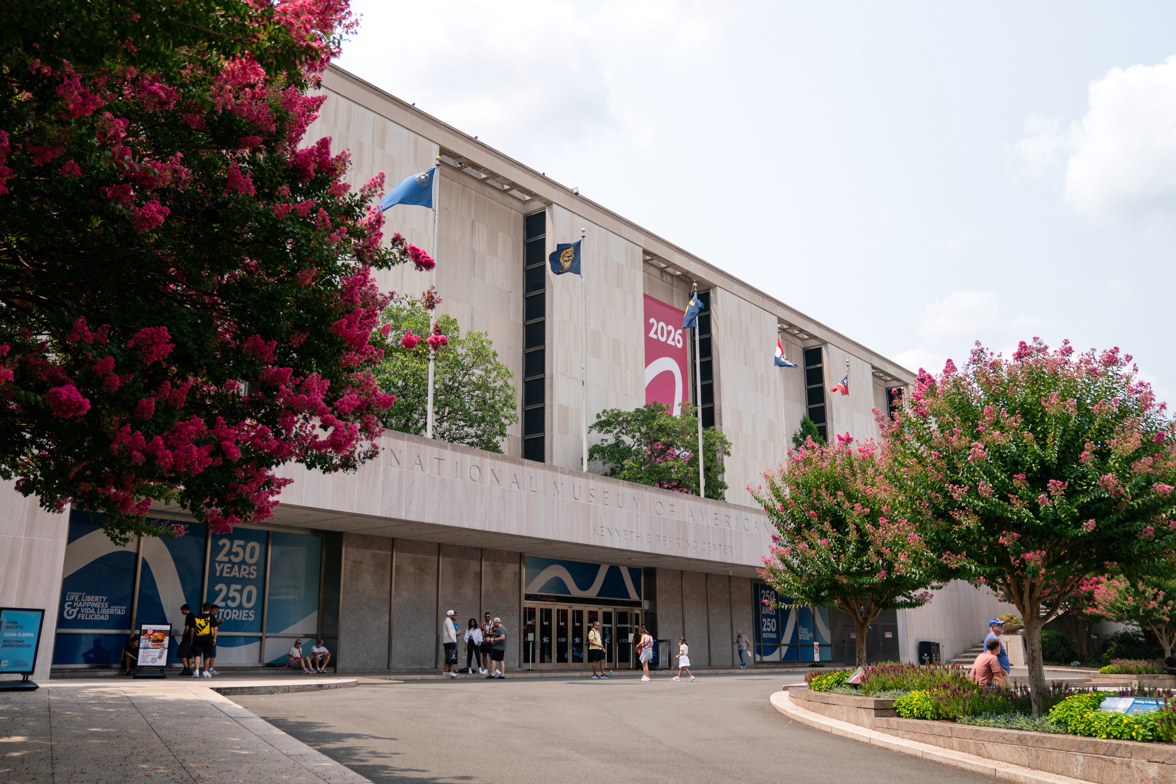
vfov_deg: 42.3
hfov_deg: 60.3
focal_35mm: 31
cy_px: 392
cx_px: 588
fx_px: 1013
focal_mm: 31
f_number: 2.8
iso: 80
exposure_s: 1/3200
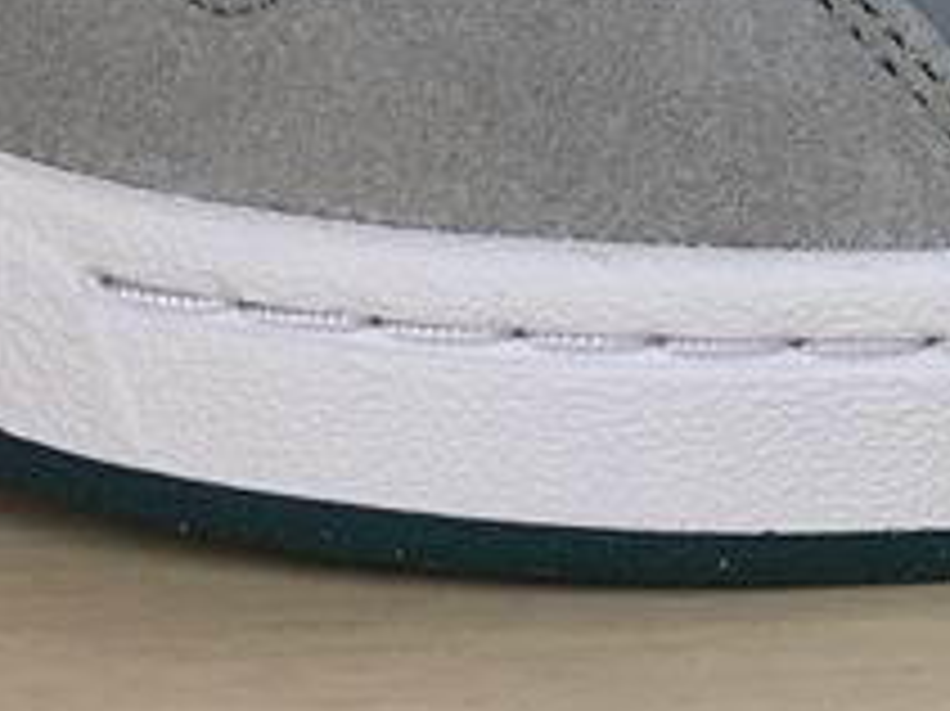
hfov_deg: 16.9
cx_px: 1220
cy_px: -225
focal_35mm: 110
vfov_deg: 13.0
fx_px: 3017
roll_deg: +0.4
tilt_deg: -7.7
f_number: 2.2
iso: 25
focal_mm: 4.15
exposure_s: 1/166
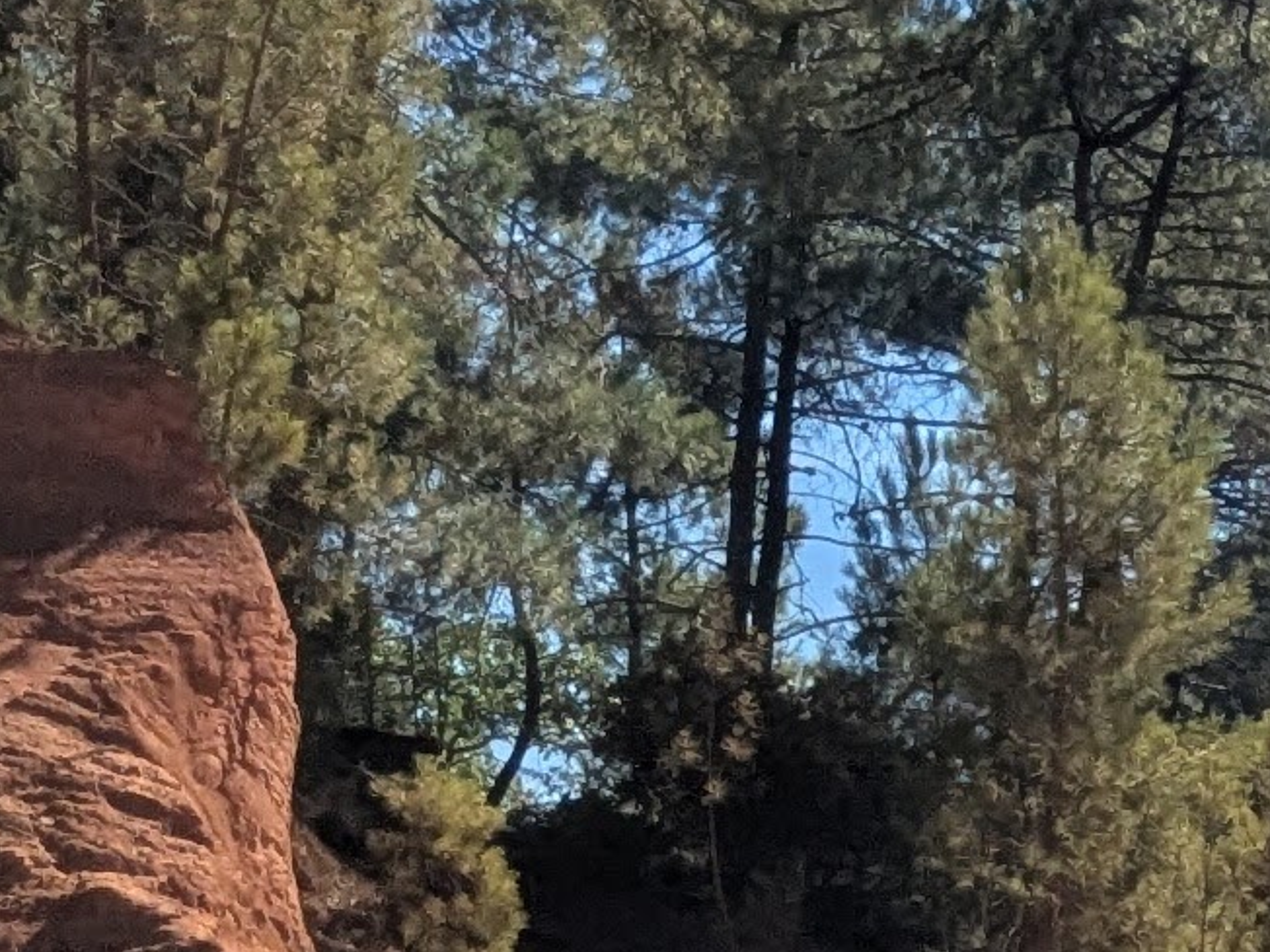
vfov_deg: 8.7
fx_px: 6127
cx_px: 3409
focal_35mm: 167
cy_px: 1281
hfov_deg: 9.8
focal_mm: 4.38
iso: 56
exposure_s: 1/4673
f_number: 1.73
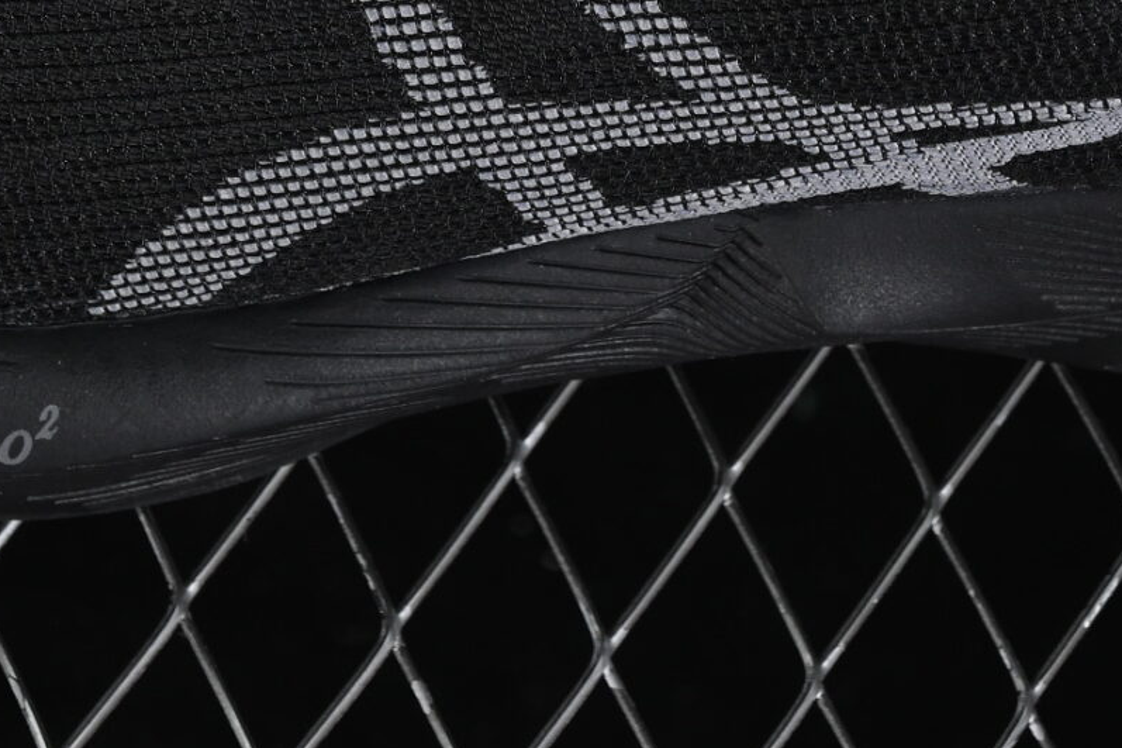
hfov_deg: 8.5
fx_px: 7509
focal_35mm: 241
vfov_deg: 5.6
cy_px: -443
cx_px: 432
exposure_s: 1/60
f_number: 6.3
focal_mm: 50
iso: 160
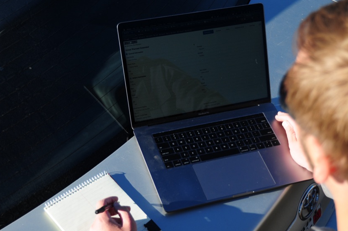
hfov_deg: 29.3
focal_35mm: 69
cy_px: 159
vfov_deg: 19.6
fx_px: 666
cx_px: 198
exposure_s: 1/1000
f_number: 4.2
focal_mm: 32
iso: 200
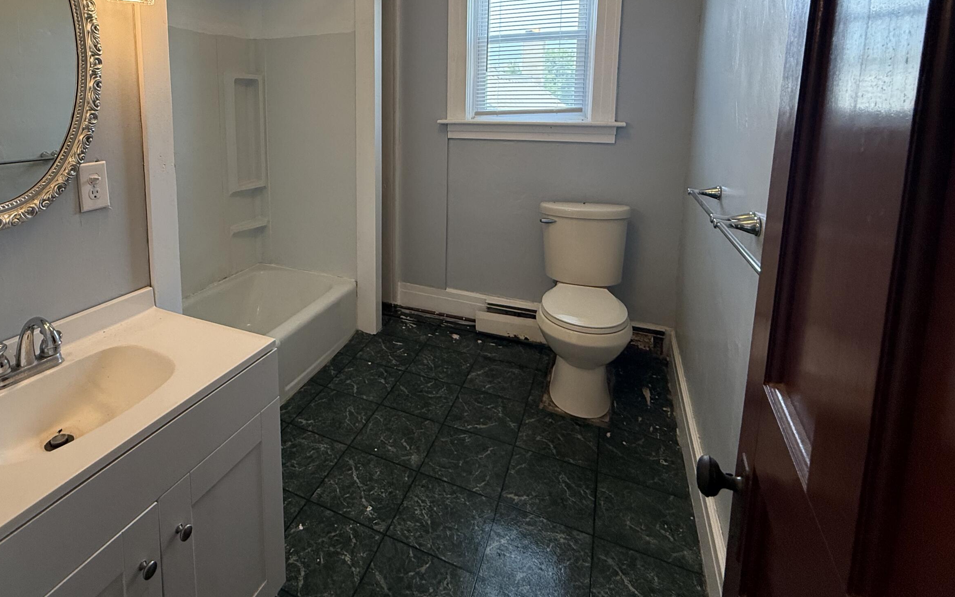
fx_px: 494
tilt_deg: -6.9
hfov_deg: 86.2
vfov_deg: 59.7
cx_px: 354
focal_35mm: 19
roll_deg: +0.6
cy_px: 168
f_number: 2.2
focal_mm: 2.22
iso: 160
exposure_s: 1/120
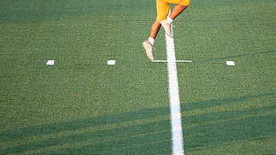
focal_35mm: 390
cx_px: 166
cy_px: 47
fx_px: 2852
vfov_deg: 3.1
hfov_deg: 5.5
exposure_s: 1/400
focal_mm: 200
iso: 200
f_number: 2.8
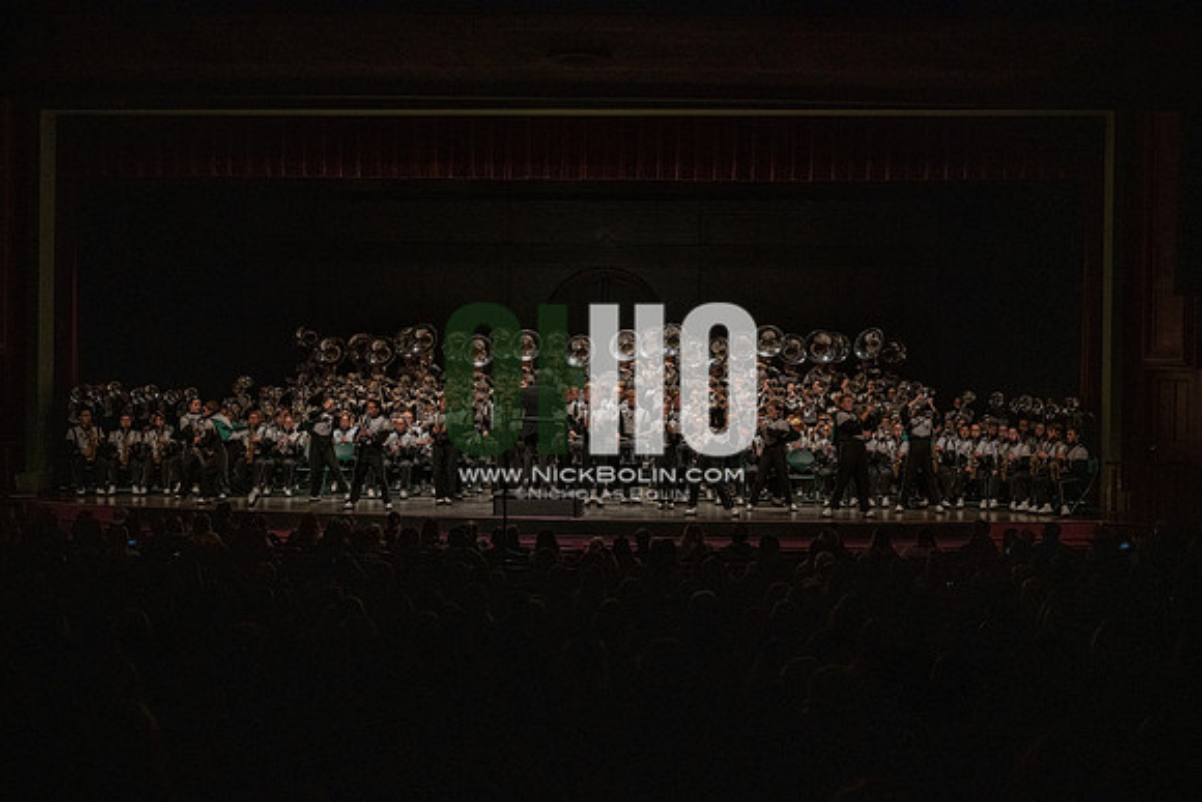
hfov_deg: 39.6
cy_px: 401
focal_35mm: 50
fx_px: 1670
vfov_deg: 27.0
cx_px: 601
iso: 5000
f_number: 4
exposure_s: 1/640
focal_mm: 50
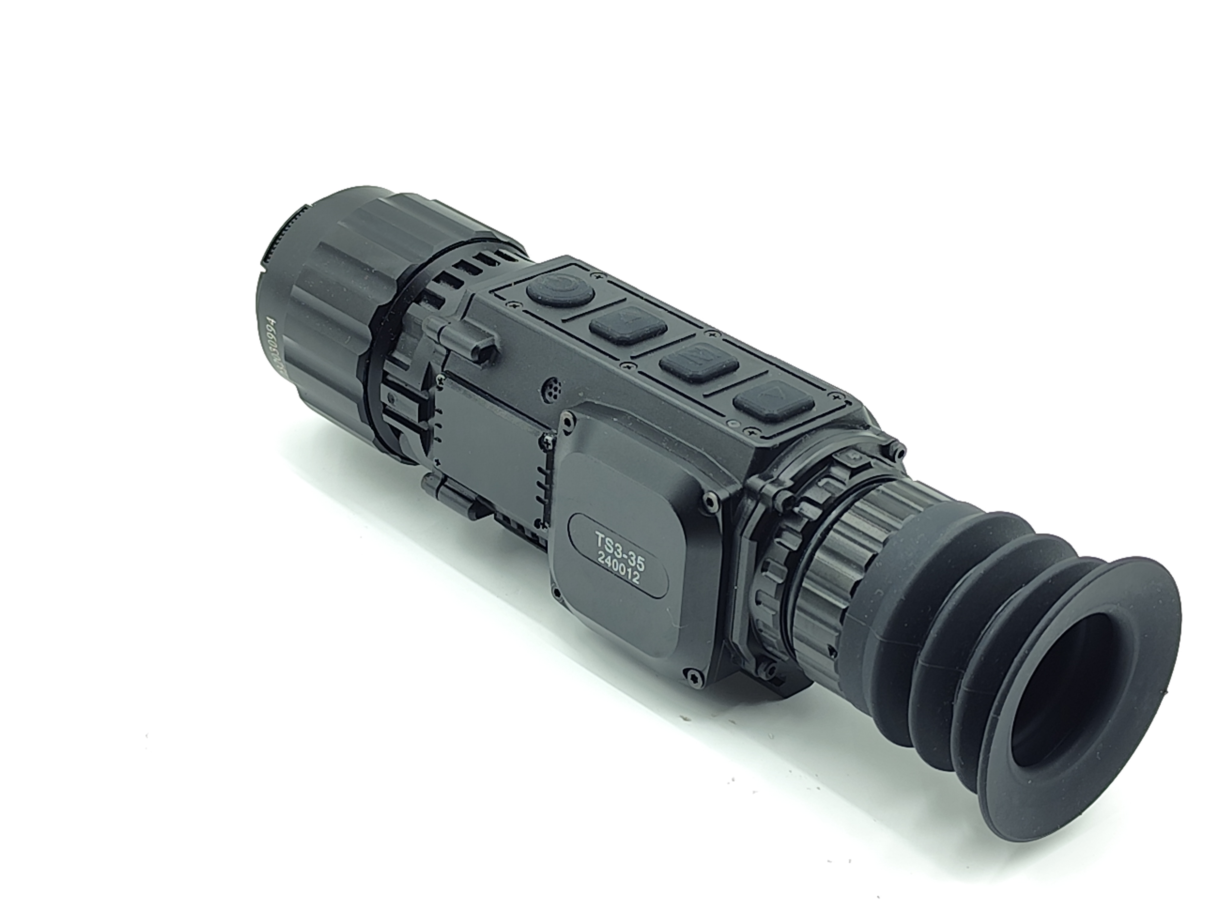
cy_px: 461
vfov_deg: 20.4
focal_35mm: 72
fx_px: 2556
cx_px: 614
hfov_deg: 27.0
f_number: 1.65
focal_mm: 6.14
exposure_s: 1/40
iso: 50
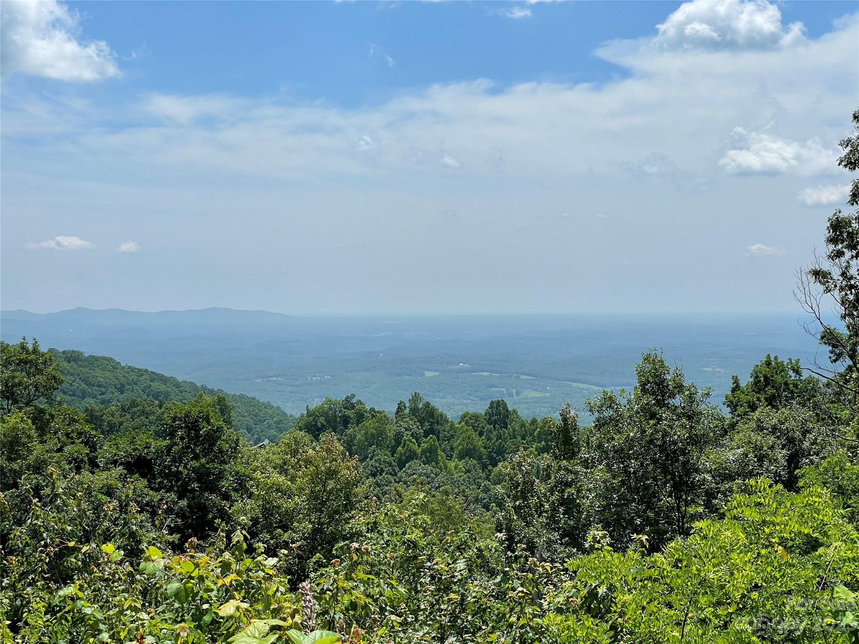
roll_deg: +0.6
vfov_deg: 28.0
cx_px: 430
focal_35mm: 52
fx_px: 1290
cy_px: 322
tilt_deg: -1.2
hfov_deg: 36.8
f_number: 2
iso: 25
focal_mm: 6
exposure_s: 1/3195
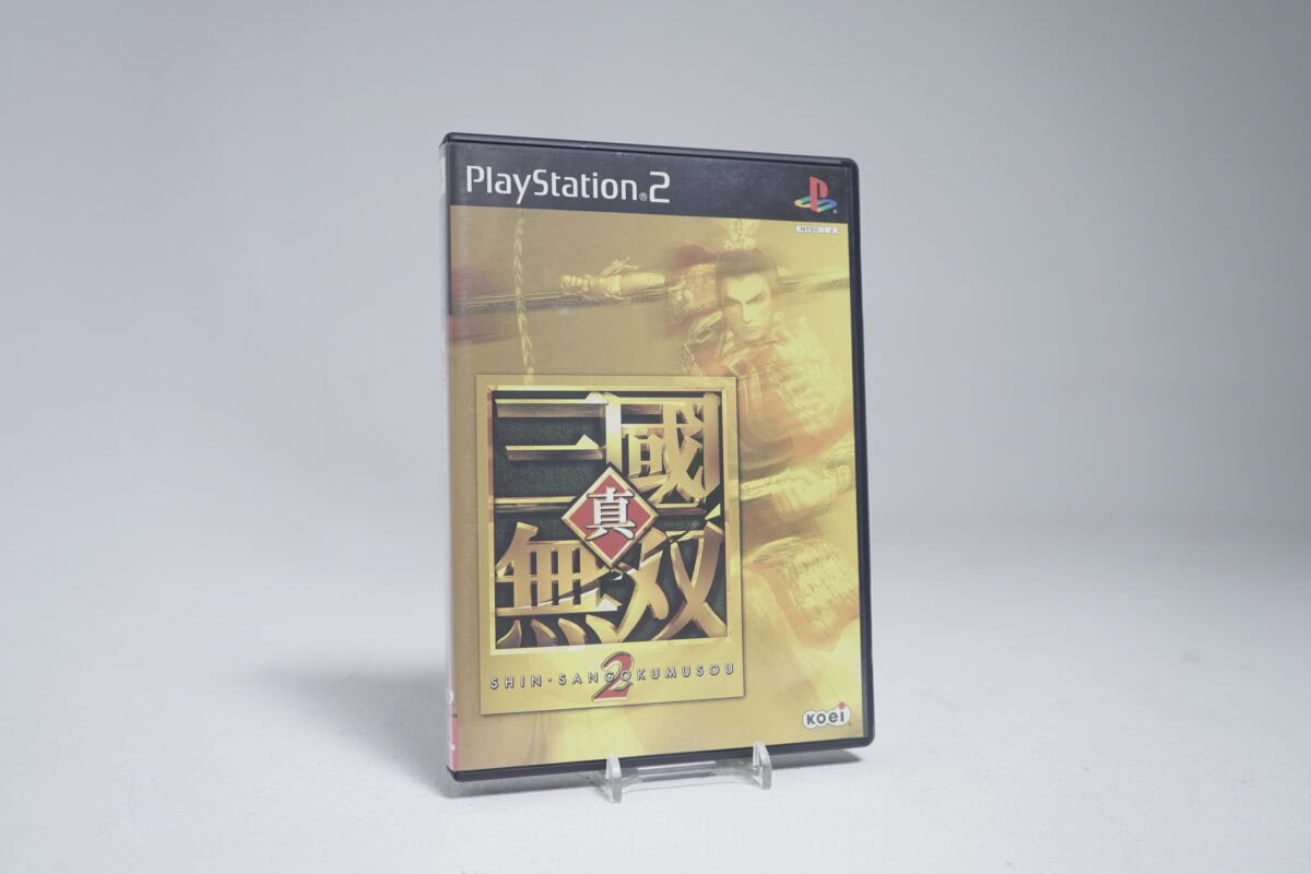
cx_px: 656
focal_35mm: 33
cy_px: 437
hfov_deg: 57.2
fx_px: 1202
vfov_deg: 40.0
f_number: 5.6
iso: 640
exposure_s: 1/25
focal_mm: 33
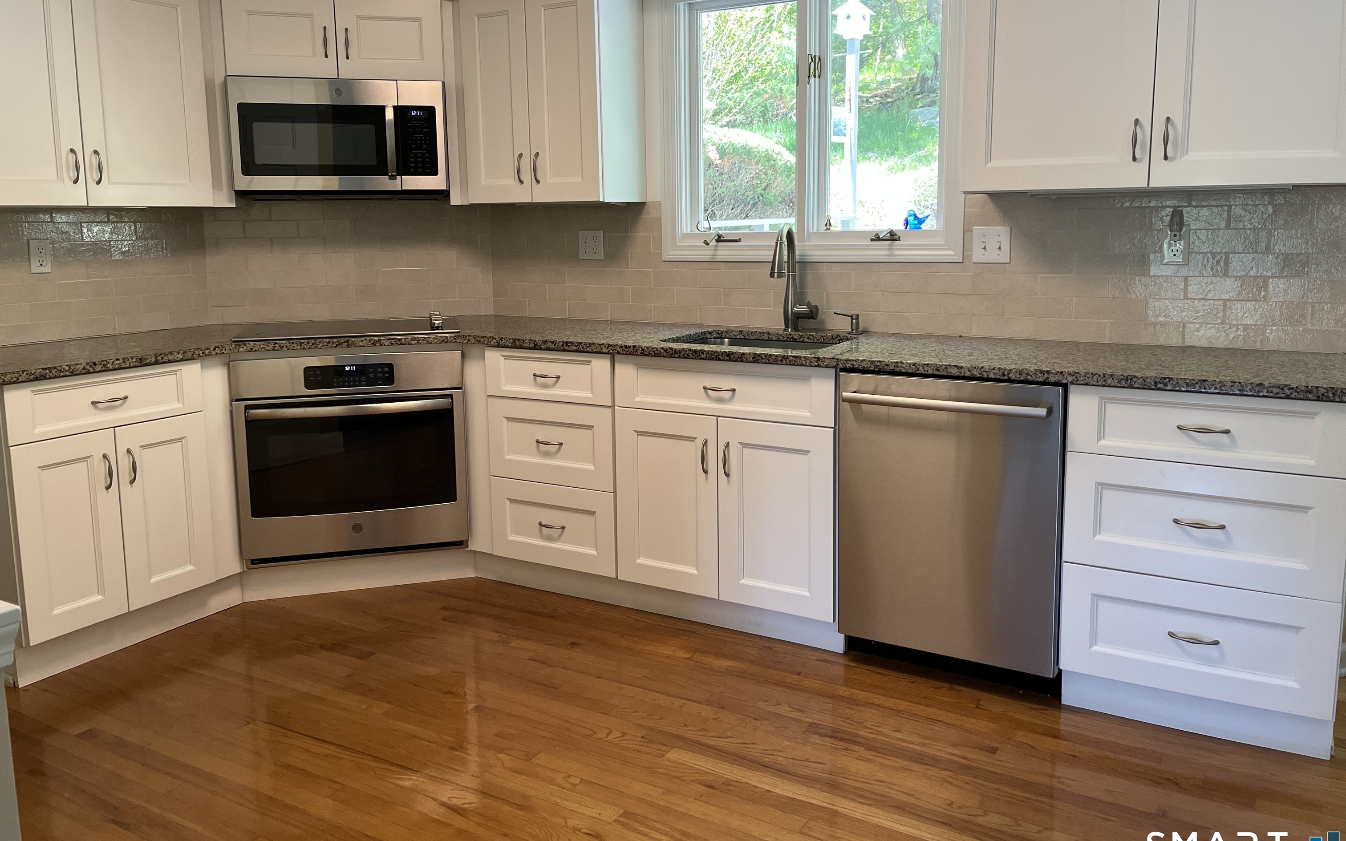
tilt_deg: -8.2
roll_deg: +1.1
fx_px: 1027
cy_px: 355
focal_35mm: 28
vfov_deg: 44.4
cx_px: 666
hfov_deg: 66.5
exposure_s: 1/120
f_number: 1.6
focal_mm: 5.1
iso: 100
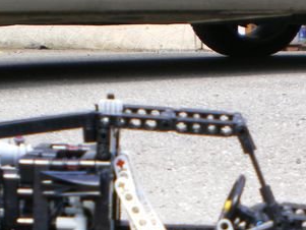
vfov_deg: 14.2
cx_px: 208
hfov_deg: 19.4
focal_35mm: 101
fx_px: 893
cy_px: 281
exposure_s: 1/100
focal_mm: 6.3
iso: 64
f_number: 3.1
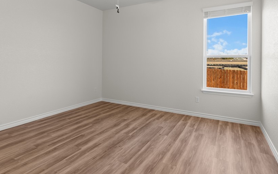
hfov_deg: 87.9
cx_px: 146
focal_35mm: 19
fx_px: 144
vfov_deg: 61.1
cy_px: 62
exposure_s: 1
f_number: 8
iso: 125
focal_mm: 14
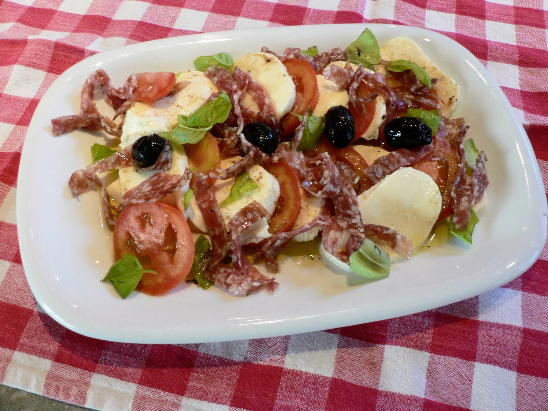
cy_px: 206
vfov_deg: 39.7
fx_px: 570
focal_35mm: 36
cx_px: 274
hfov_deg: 51.4
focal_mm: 6
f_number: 2.8
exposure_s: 1/20
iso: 100
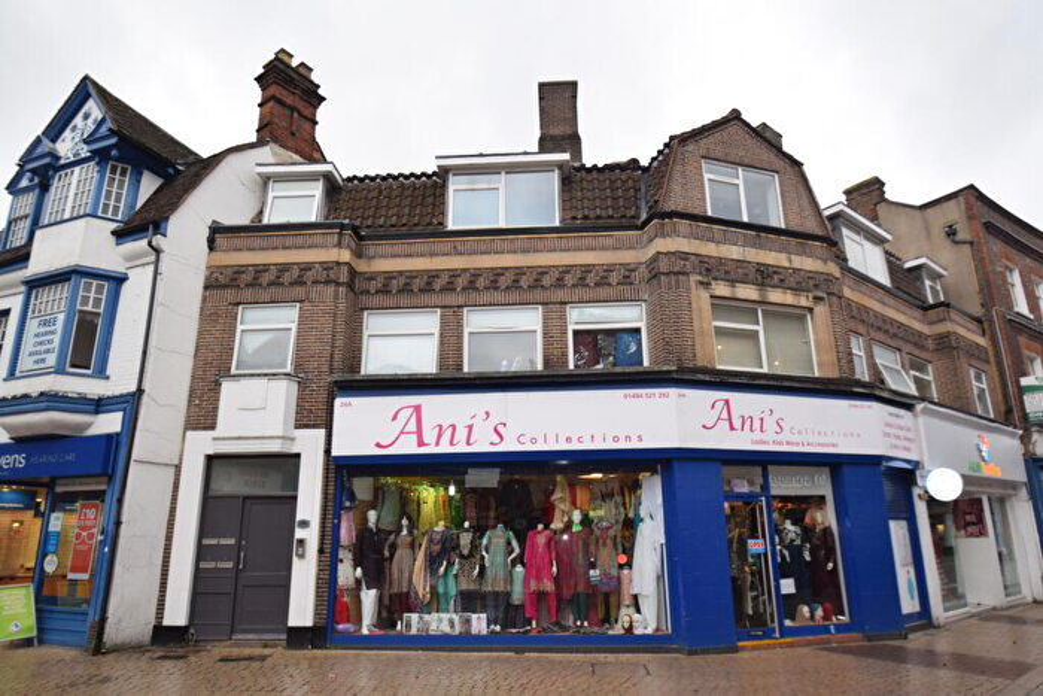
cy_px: 348
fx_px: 609
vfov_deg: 59.5
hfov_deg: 81.2
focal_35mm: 21
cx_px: 522
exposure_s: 1/125
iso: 400
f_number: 5.6
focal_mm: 14
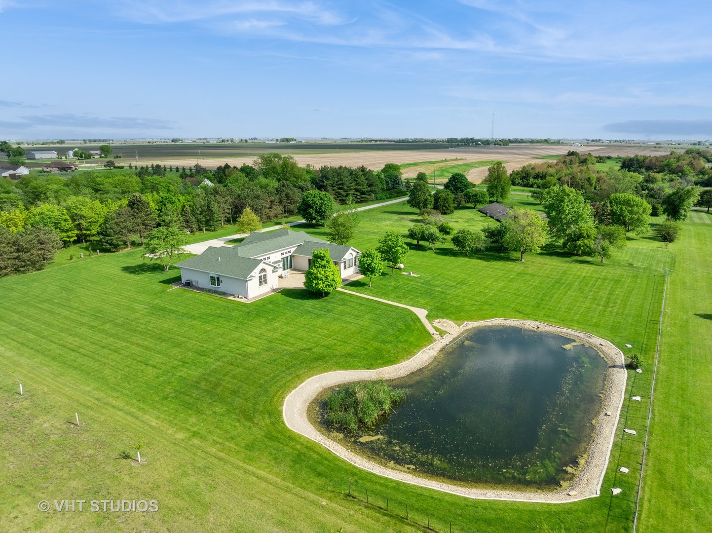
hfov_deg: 71.6
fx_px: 493
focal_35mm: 24
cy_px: 266
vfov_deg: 56.8
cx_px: 356
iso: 100
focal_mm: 12.29
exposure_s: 1/1600
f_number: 2.8
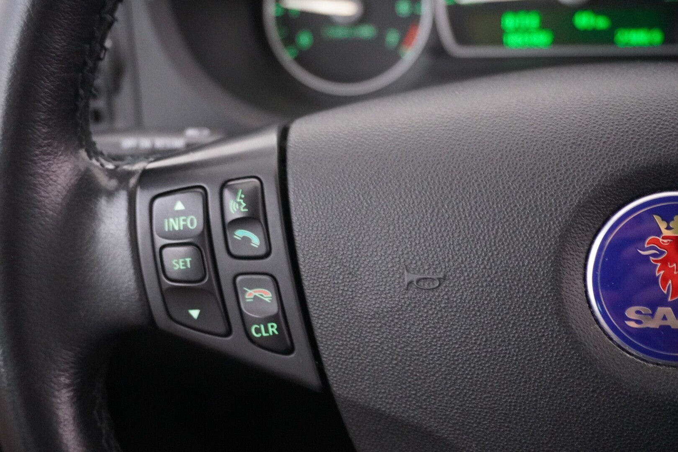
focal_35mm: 44
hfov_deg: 45.0
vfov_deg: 30.8
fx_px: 819
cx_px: 339
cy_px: 226
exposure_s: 1/15
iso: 6400
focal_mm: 29
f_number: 4.5
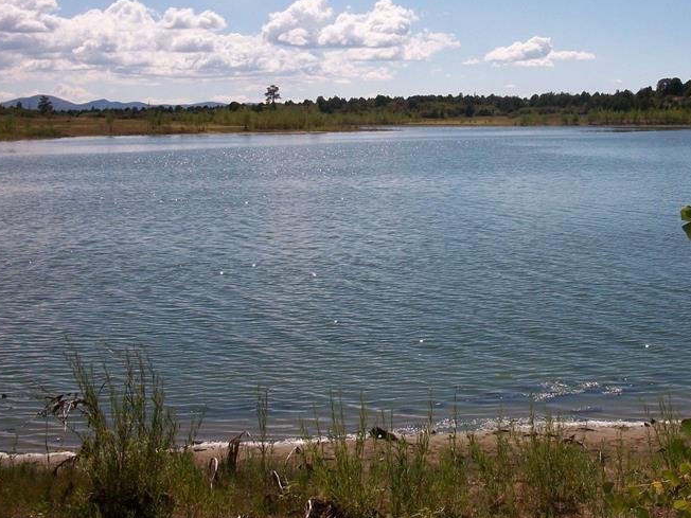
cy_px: 198
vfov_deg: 26.5
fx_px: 1098
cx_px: 478
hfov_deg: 34.5
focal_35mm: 55
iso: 80
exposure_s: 1/800
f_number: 5.6
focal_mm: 6.3
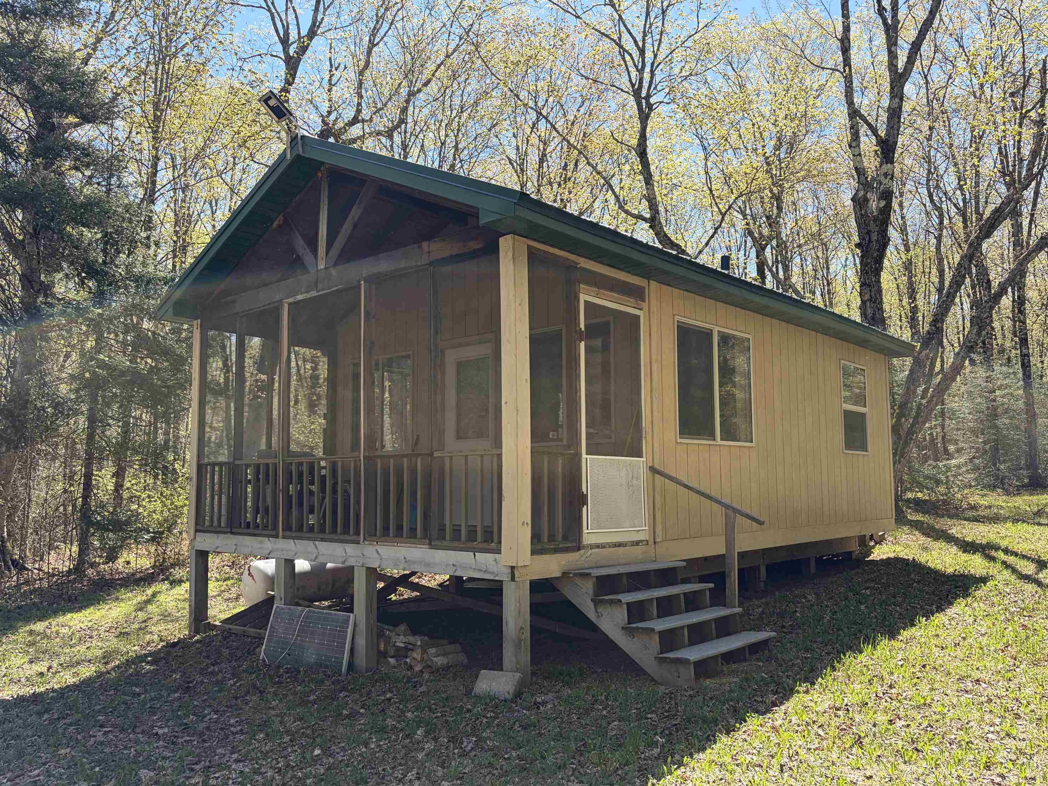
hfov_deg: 65.3
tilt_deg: +6.5
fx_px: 817
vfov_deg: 51.4
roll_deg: +2.0
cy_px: 401
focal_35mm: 27
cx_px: 544
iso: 50
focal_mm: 5.96
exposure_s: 1/764
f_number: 1.6
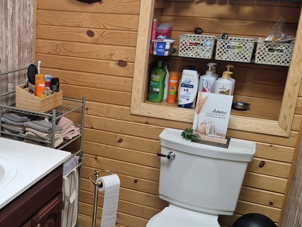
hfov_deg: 40.5
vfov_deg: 32.2
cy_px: 131
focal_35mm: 45
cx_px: 64
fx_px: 393
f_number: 1.8
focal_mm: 5.4
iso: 640
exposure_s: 1/120
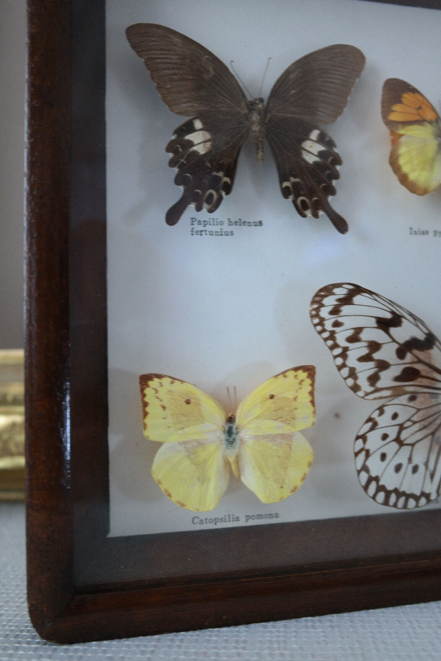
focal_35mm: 36
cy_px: 330
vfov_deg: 53.1
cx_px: 220
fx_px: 661
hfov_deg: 36.9
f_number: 3.5
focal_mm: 24
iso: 400
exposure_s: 1/15
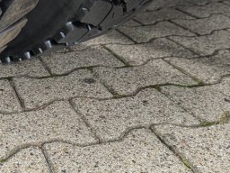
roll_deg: +5.1
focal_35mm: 60
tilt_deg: -16.6
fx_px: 399
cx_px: 48
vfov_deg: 24.0
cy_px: 35
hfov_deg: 31.4
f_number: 1.78
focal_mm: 6.86
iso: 250
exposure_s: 1/60
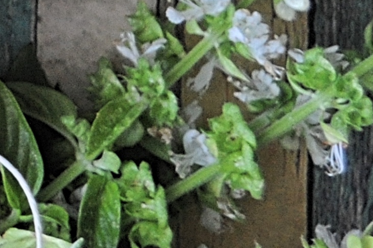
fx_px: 2007
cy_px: -264
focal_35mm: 194
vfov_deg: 6.8
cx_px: -524
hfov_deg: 9.4
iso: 800
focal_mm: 22
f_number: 3.8
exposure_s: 1/60
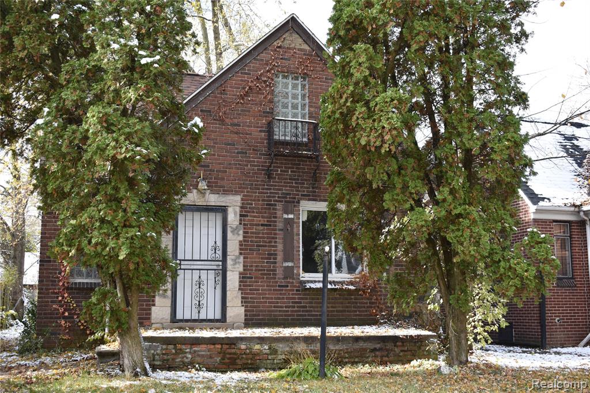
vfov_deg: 31.9
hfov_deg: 46.4
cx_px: 295
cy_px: 196
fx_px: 688
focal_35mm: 42
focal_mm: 28
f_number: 5.6
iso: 360
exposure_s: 1/250
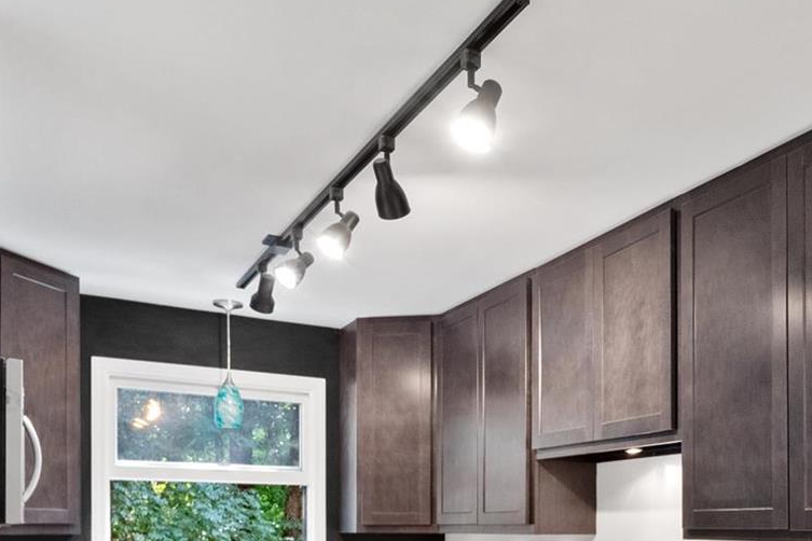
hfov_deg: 52.5
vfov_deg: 36.6
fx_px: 767
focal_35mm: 34
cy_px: 478
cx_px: 641
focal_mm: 8
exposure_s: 1/3
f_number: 8
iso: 400
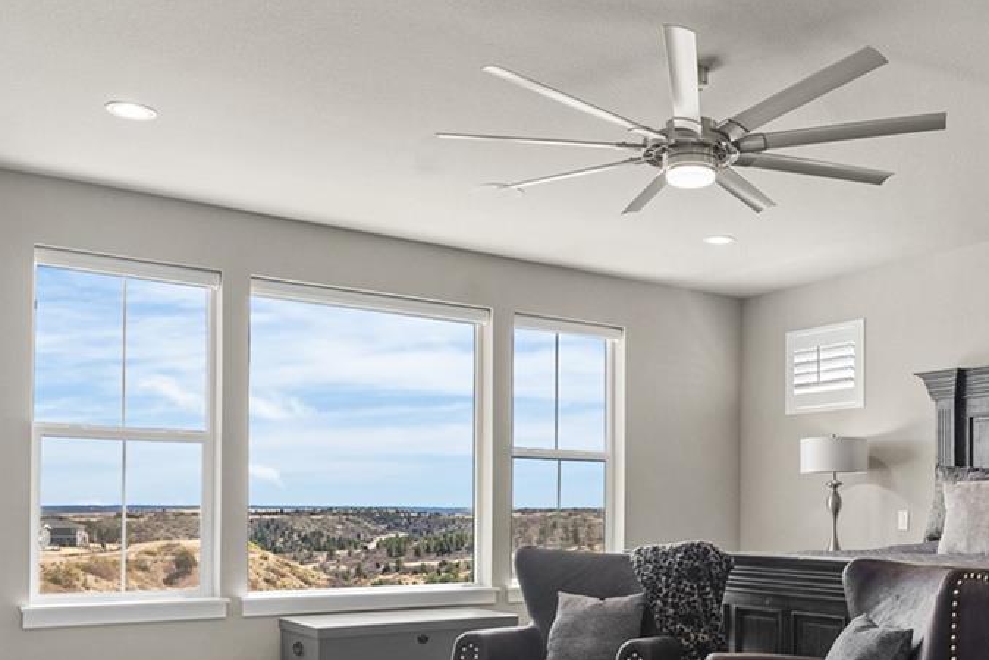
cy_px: 500
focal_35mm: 38
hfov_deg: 49.6
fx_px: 1044
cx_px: 679
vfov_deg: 34.3
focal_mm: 16
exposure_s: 1/160
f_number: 8
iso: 200
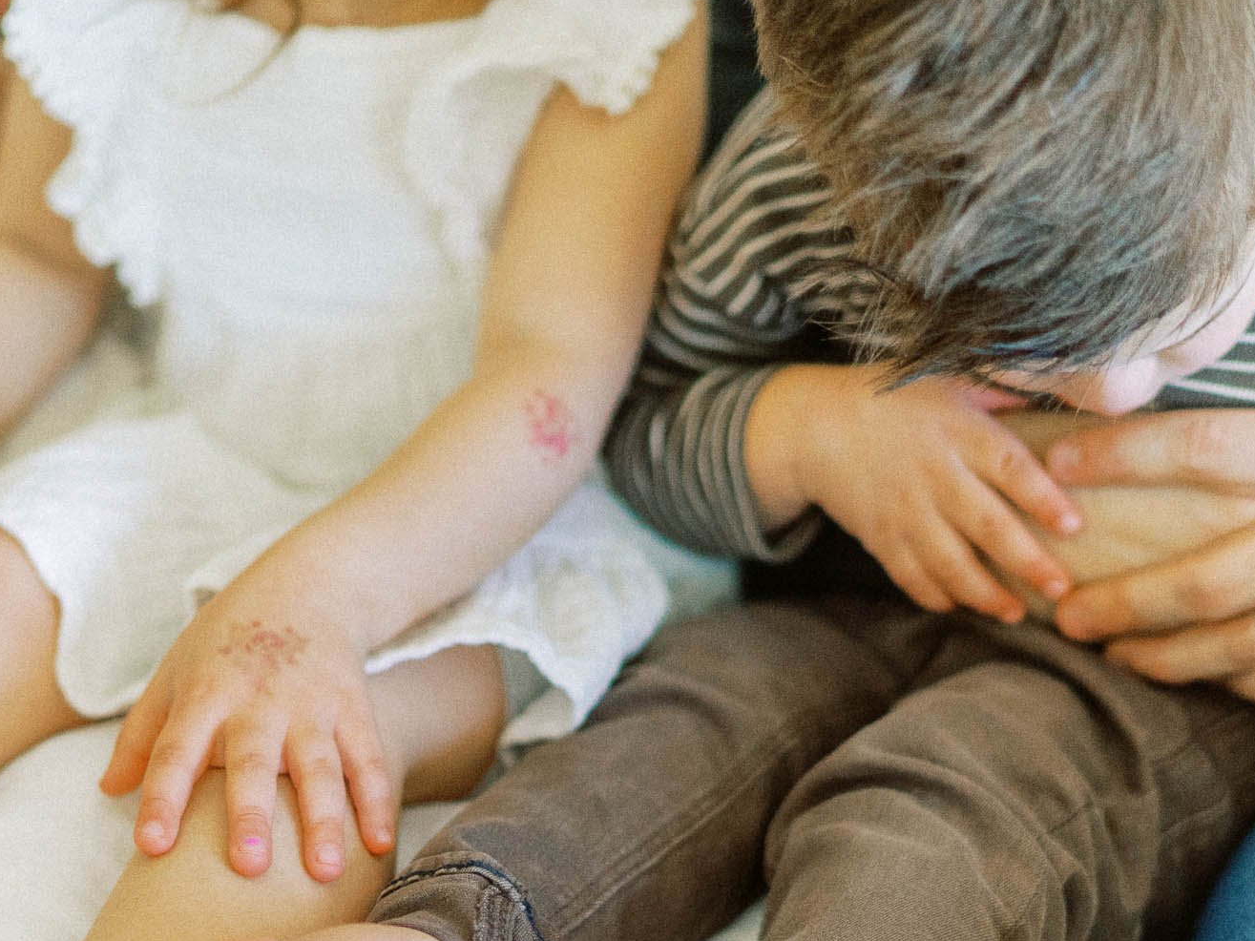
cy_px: 830
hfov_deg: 27.0
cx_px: 499
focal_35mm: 72
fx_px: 2610
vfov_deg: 20.1
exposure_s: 1/1250
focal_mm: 35
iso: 1000
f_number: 1.6
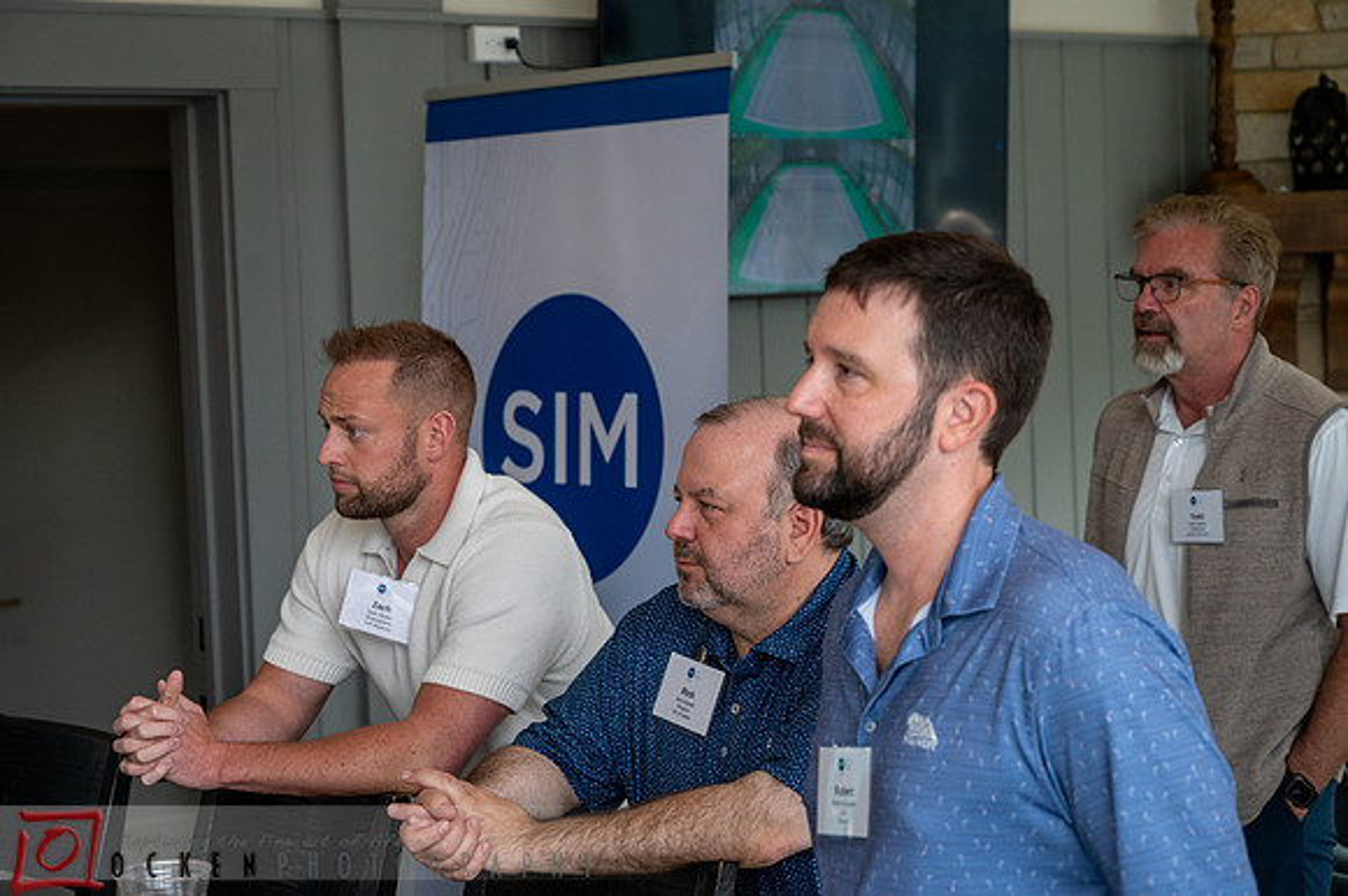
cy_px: 449
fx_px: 2790
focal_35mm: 75
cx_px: 649
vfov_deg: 18.3
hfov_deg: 27.2
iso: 1000
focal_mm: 70
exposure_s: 1/400
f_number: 5
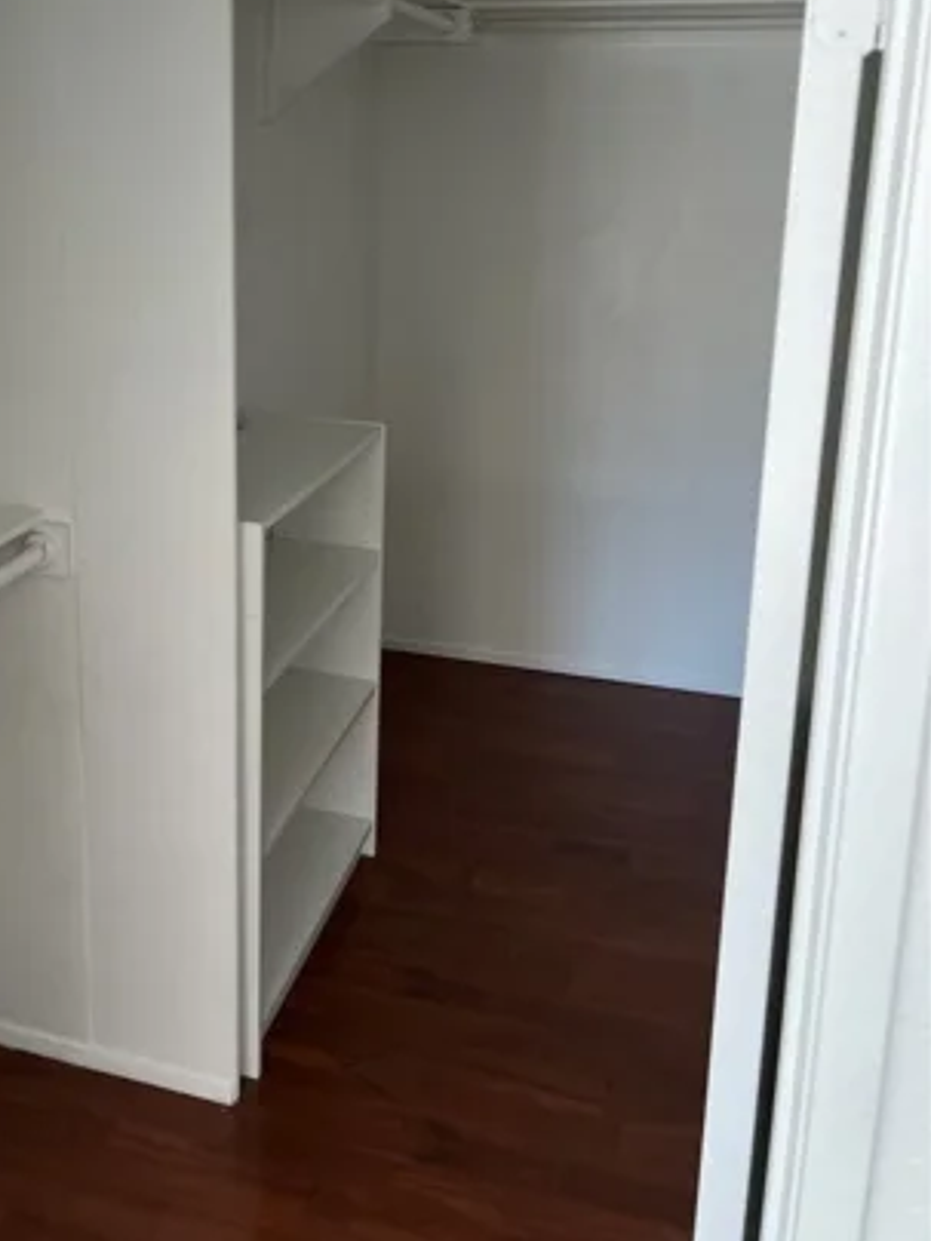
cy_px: 418
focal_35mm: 36
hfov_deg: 39.1
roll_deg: -0.3
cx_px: 289
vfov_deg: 50.5
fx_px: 1291
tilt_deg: -11.0
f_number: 1.5
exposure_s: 1/111
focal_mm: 5.7
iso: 125
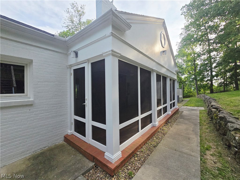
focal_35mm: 13
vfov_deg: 89.9
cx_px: 120
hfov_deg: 106.2
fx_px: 90
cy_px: 90
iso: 200
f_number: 2.2
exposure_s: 1/2000
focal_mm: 2.2
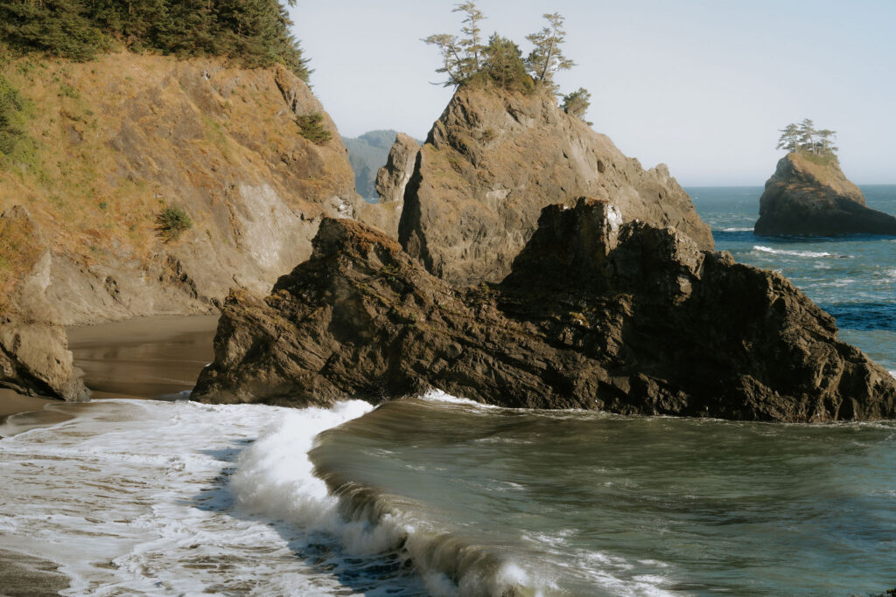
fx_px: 1742
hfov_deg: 28.8
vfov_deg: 19.5
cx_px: 448
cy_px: 298
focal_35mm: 70
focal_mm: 70
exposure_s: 1/250
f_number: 2.8
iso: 50
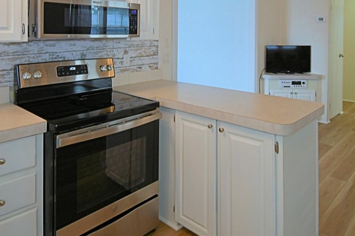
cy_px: 36
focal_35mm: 28
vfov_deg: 43.5
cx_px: 173
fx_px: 276
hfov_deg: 65.5
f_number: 4.5
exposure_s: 1/30
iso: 220
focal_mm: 10
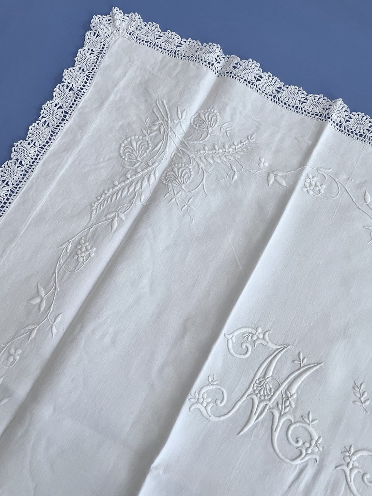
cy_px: 248
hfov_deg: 53.1
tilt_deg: -73.7
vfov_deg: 67.3
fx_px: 373
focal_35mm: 26
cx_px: 186
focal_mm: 4.2
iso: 125
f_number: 1.6
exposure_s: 1/121
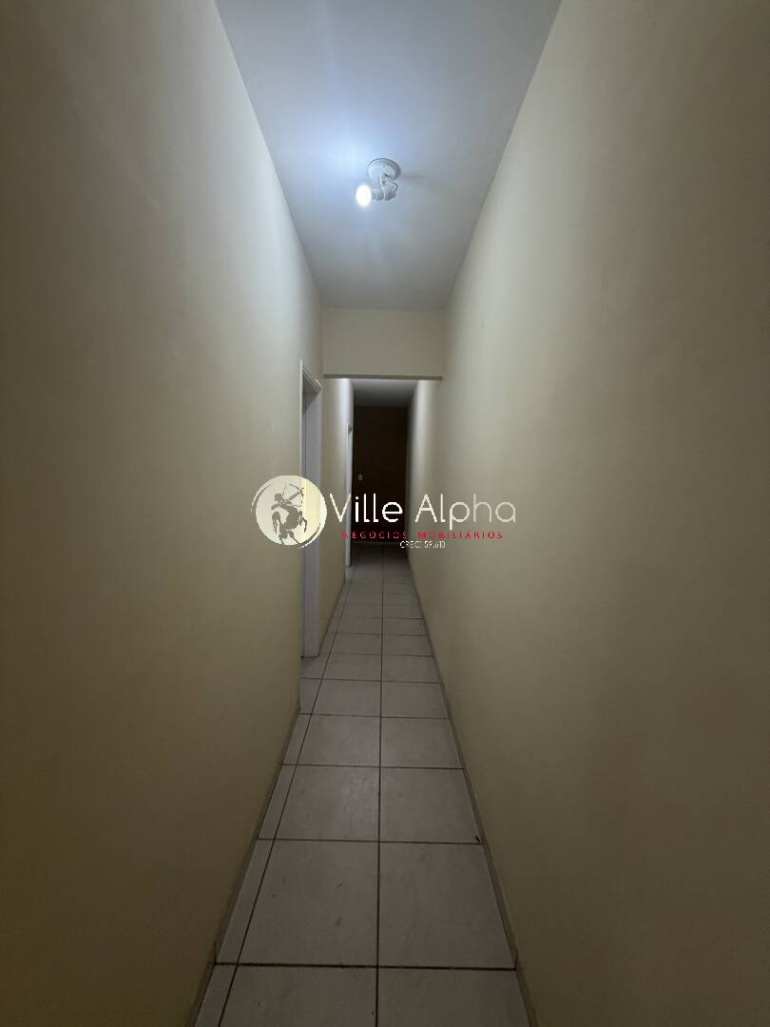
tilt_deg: -9.3
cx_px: 385
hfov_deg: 85.7
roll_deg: -4.0
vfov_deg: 102.1
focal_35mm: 14
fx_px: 415
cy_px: 514
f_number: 2.2
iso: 200
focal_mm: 2.22
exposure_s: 1/60
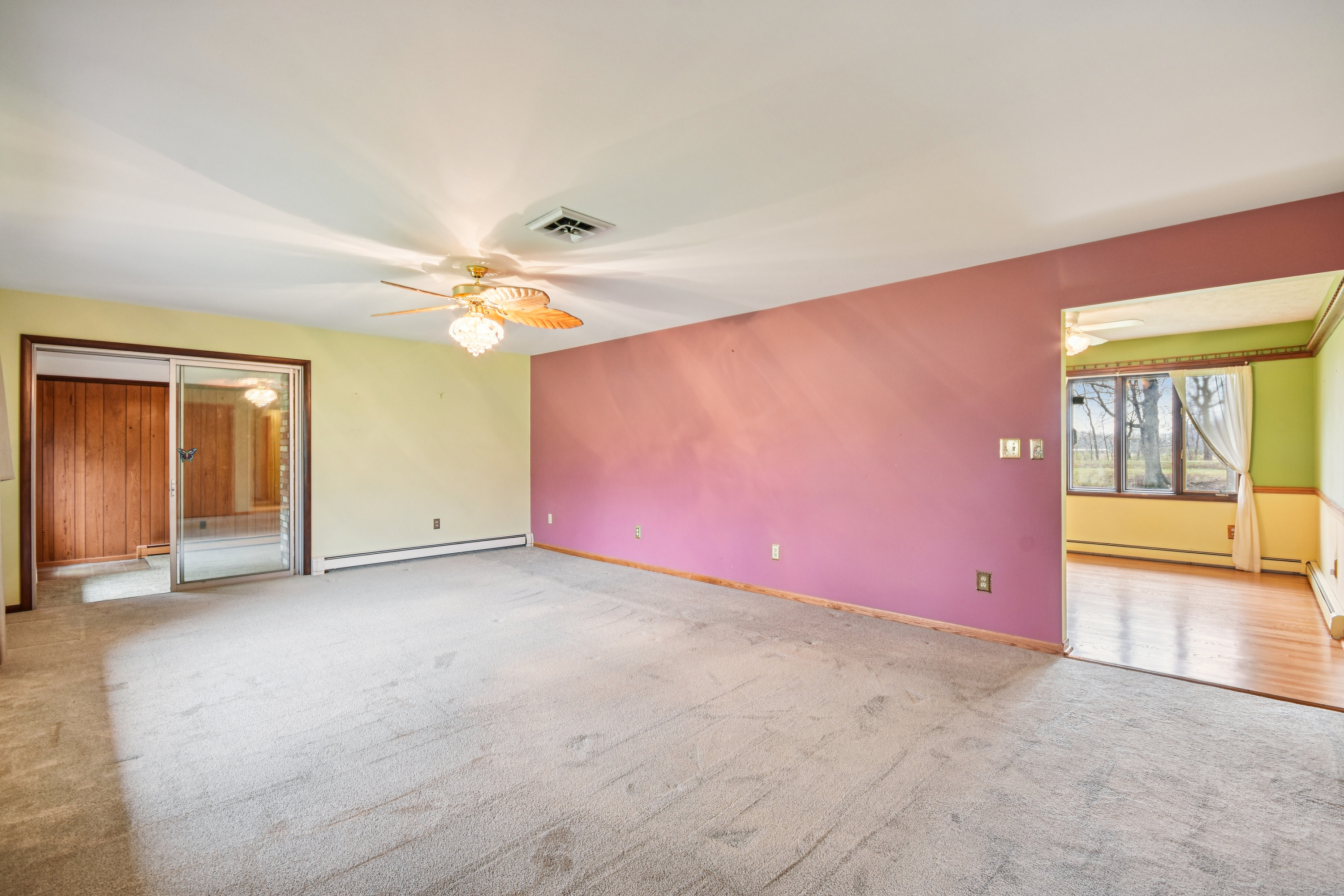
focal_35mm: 15
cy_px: 448
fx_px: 560
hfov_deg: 100.4
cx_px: 672
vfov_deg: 77.3
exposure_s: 1/5
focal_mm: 10
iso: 400
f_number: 8
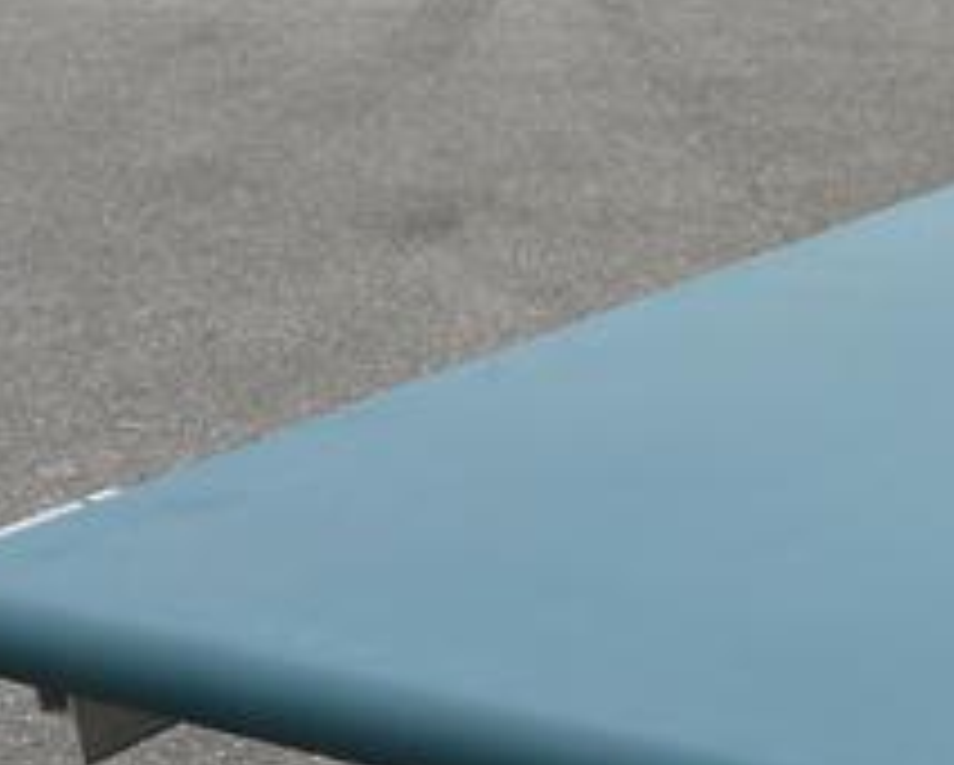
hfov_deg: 17.9
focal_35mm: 100
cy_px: 814
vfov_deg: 15.1
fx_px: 2826
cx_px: 1256
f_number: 6.3
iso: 100
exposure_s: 1/250
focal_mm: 17
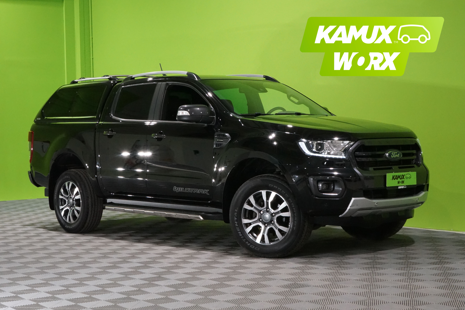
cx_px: 232
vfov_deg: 21.2
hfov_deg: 31.4
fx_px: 827
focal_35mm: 64
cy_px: 155
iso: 6400
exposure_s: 1/20
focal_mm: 64
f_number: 25
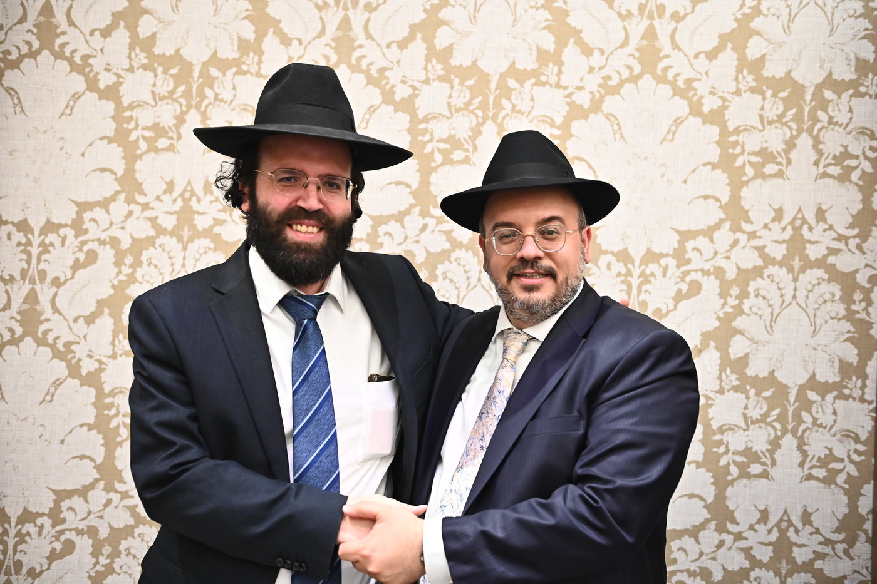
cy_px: 292
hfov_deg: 43.6
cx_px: 438
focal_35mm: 45
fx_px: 1096
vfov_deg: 29.9
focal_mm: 45
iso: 3200
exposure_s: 1/200
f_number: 3.2
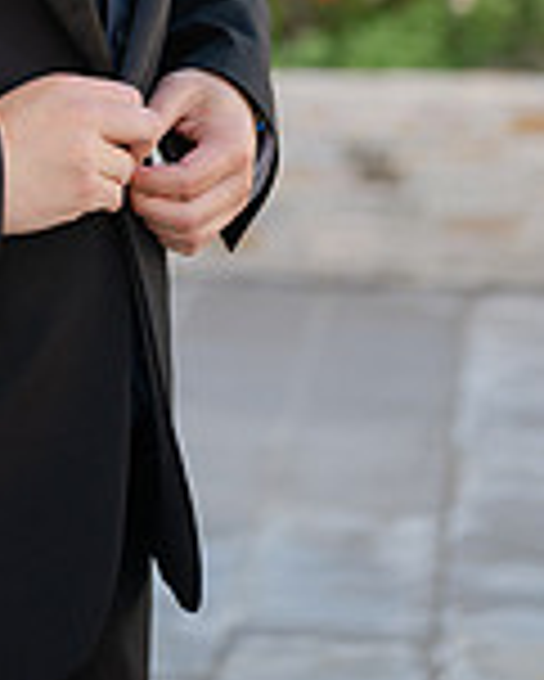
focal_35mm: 140
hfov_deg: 10.9
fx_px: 2815
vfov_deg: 13.2
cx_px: -13
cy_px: -216
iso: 64
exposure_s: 1/640
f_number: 1.8
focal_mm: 50
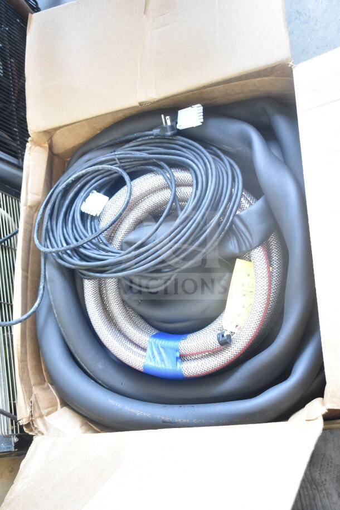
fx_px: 616
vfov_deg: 44.9
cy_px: 255
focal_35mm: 44
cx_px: 170
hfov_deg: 30.9
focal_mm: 29
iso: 1600
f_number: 4.2
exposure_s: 1/50
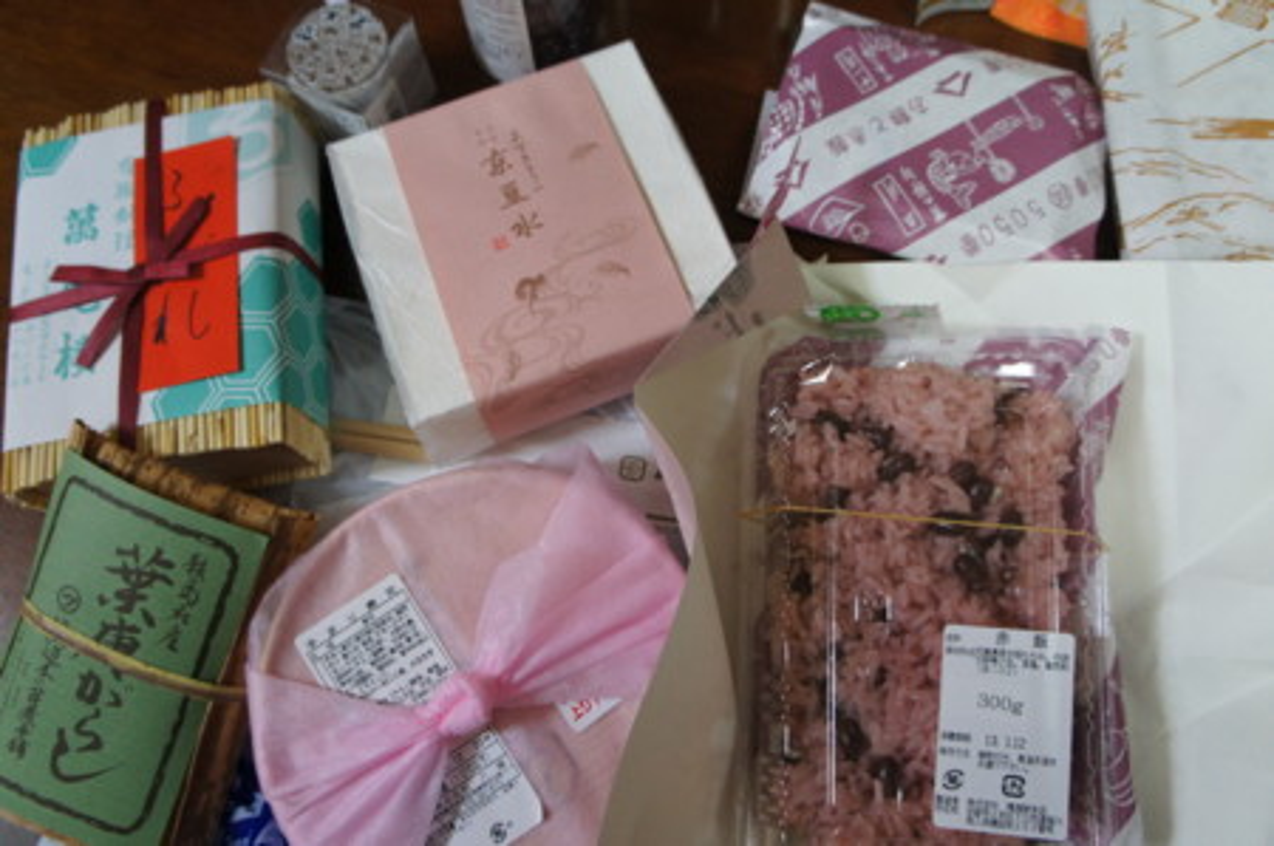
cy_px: 423
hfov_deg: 62.0
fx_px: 1060
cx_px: 637
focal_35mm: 30
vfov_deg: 43.5
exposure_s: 1/160
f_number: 4
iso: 1600
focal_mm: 20
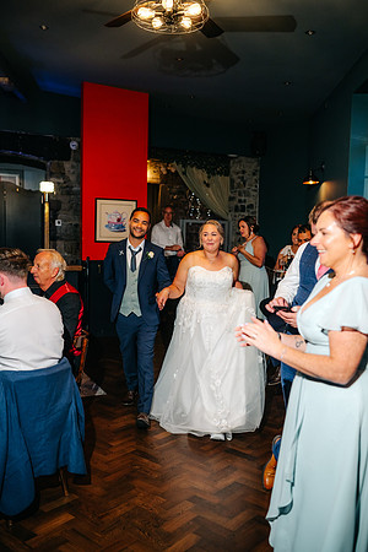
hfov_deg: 37.9
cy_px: 276
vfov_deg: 54.4
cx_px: 184
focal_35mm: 35
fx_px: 537
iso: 320
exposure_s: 1/200
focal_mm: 35
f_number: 2.2
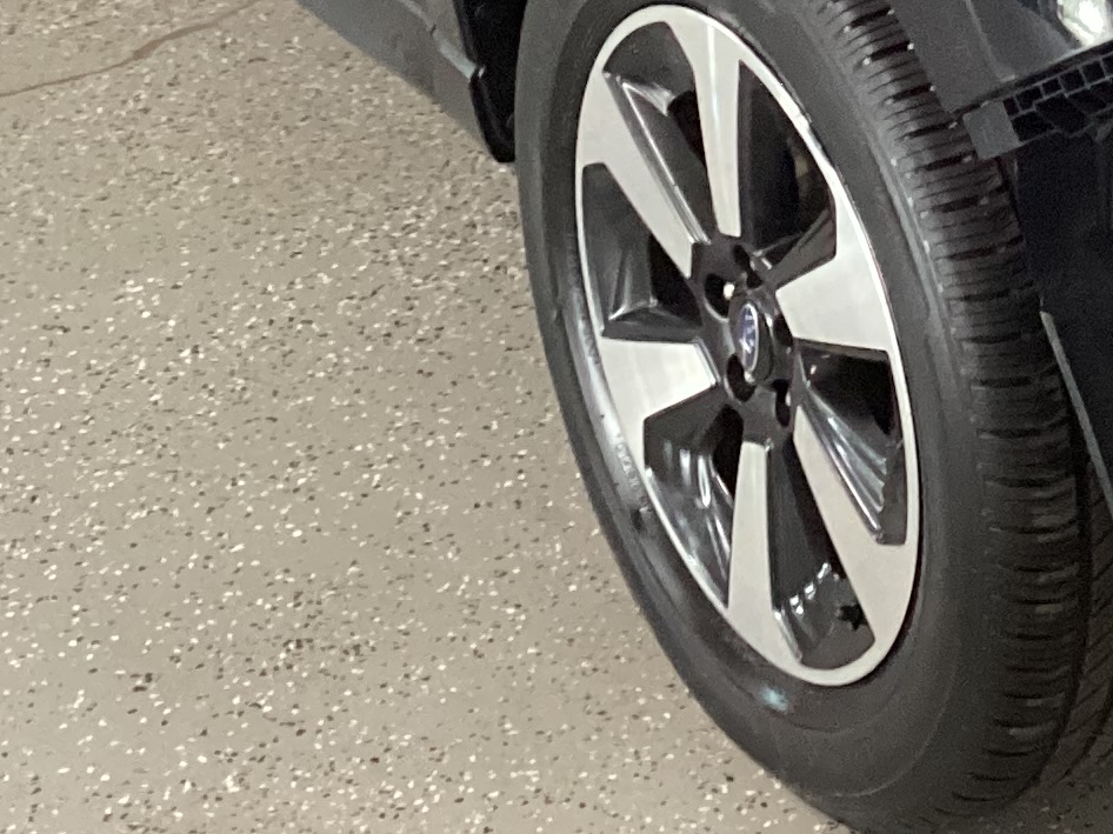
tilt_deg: -19.4
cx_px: 1291
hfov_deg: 17.6
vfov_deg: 13.1
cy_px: -407
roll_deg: +0.5
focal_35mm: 107
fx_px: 3439
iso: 320
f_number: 2.4
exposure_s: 1/40
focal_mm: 3.3
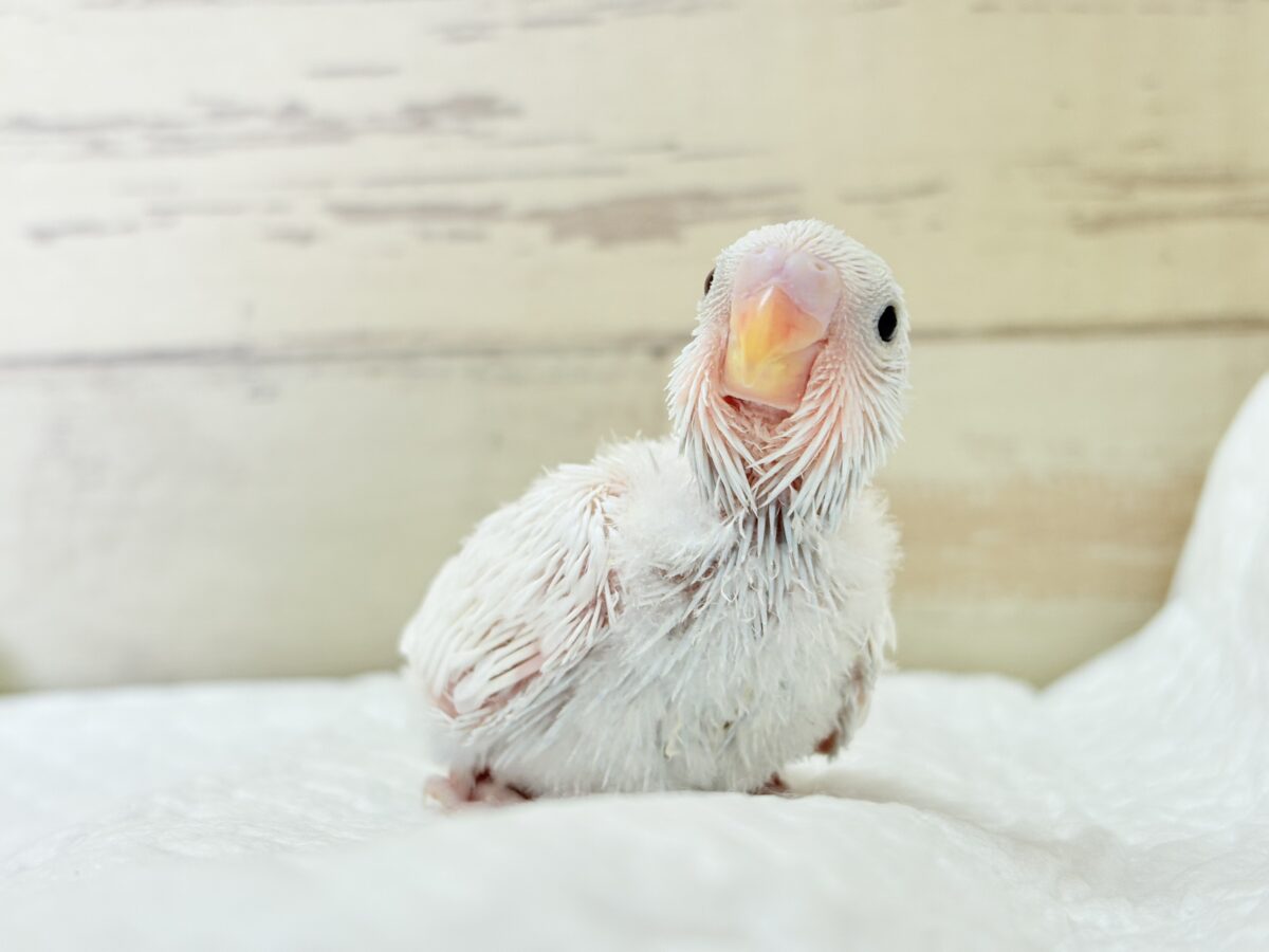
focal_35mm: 52
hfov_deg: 36.8
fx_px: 1906
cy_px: 476
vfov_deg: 28.0
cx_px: 634
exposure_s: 1/50
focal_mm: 5.96
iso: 50
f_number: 1.6
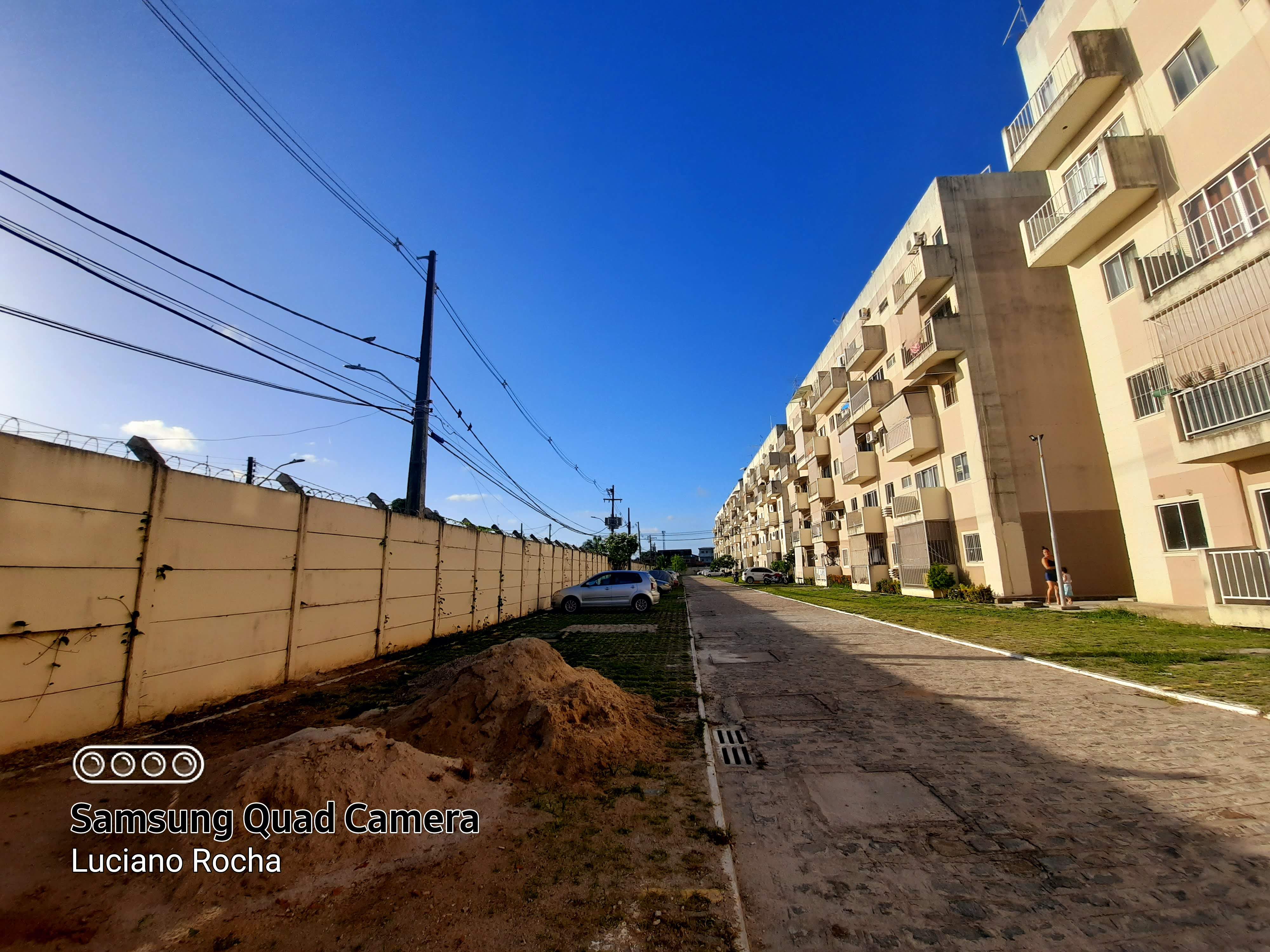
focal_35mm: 13
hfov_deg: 106.2
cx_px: 635
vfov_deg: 89.9
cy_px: 476
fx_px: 477
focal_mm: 1.74
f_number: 2.2
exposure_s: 1/1876
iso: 40
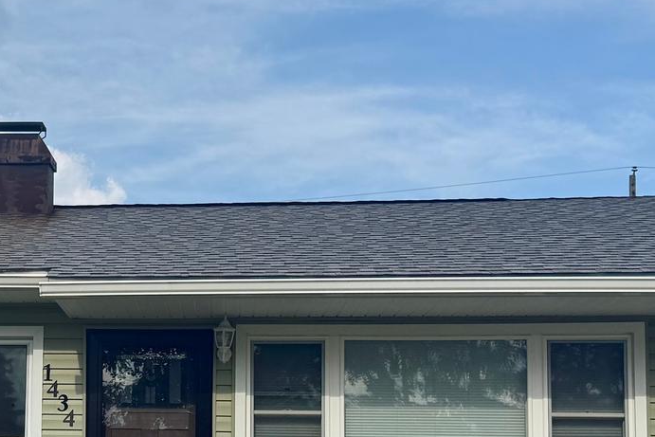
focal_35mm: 74
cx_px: 57
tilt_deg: +5.8
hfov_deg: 26.4
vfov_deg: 18.2
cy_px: 386
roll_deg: -1.2
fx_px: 1347
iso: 80
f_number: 1.78
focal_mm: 6.76
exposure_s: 1/4975
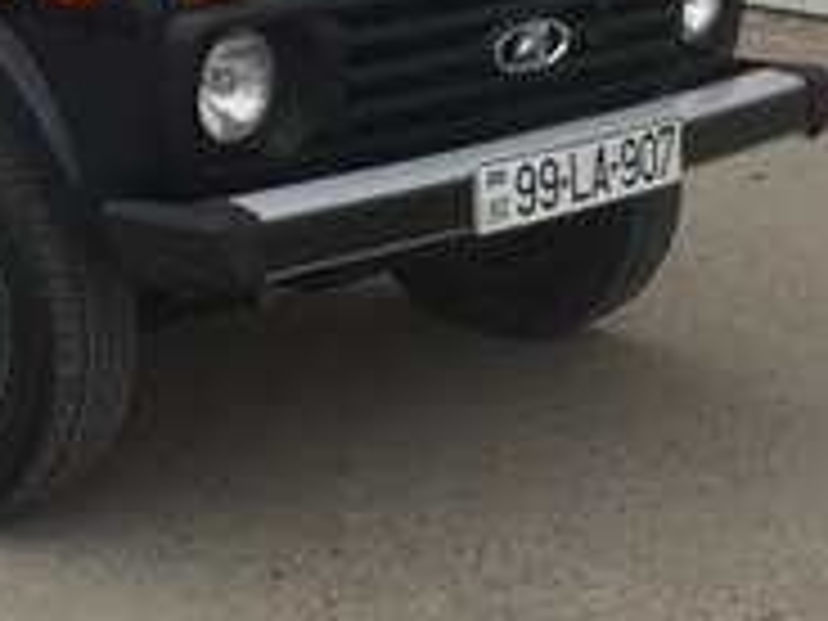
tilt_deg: -2.8
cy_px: -245
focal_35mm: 104
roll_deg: -1.9
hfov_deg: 18.3
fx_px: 2488
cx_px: -50
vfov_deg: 13.6
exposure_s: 1/1014
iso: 32
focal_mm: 4.15
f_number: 2.2
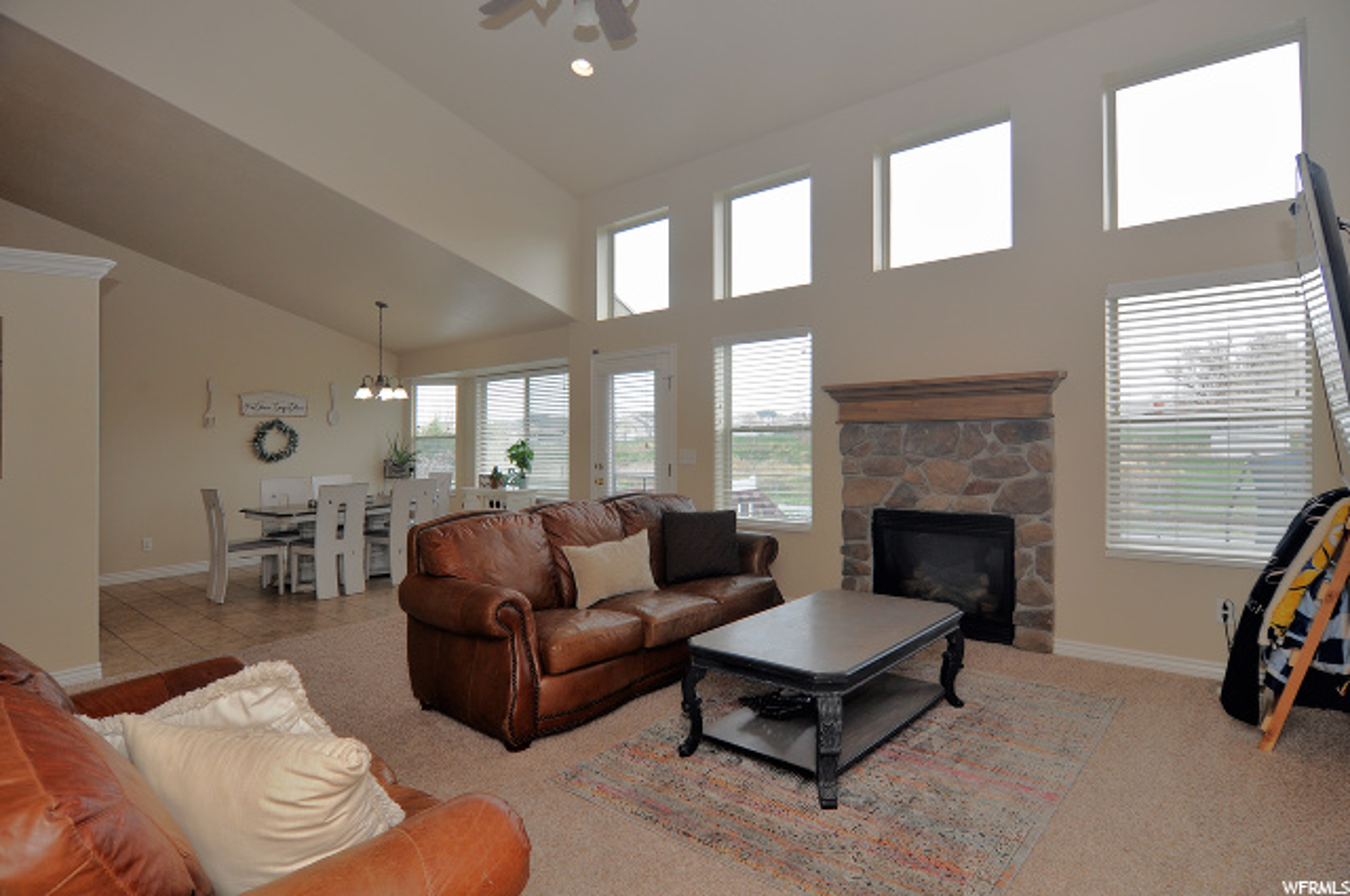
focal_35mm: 18
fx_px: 674
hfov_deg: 90.1
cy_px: 448
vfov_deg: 67.2
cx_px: 675
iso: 200
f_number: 5
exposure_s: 1/100
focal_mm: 12
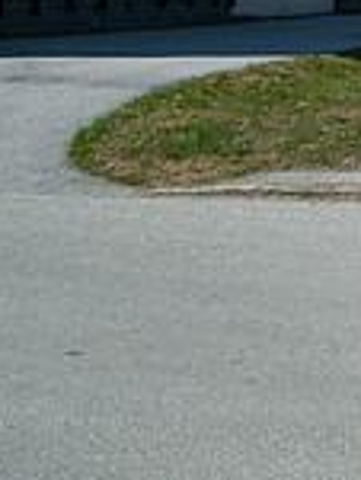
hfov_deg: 12.3
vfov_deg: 18.0
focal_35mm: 104
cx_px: 760
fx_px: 1442
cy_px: -83
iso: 200
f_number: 11
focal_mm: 28
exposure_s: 1/500
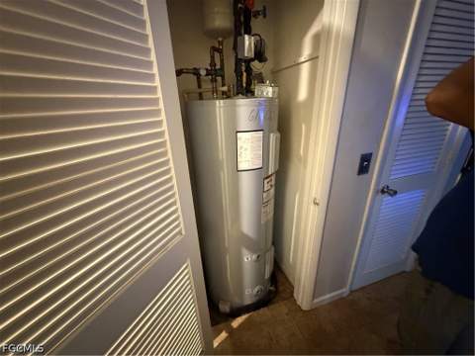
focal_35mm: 14
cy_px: 178
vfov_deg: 85.7
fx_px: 192
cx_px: 238
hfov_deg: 102.1
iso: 1250
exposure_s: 1/40
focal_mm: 2.22
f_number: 2.2
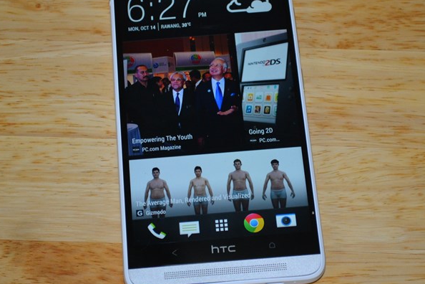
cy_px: 124
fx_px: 1216
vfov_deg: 13.3
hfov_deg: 19.8
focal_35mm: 103
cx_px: 216
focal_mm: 48
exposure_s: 1/60
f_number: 5.6
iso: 1000
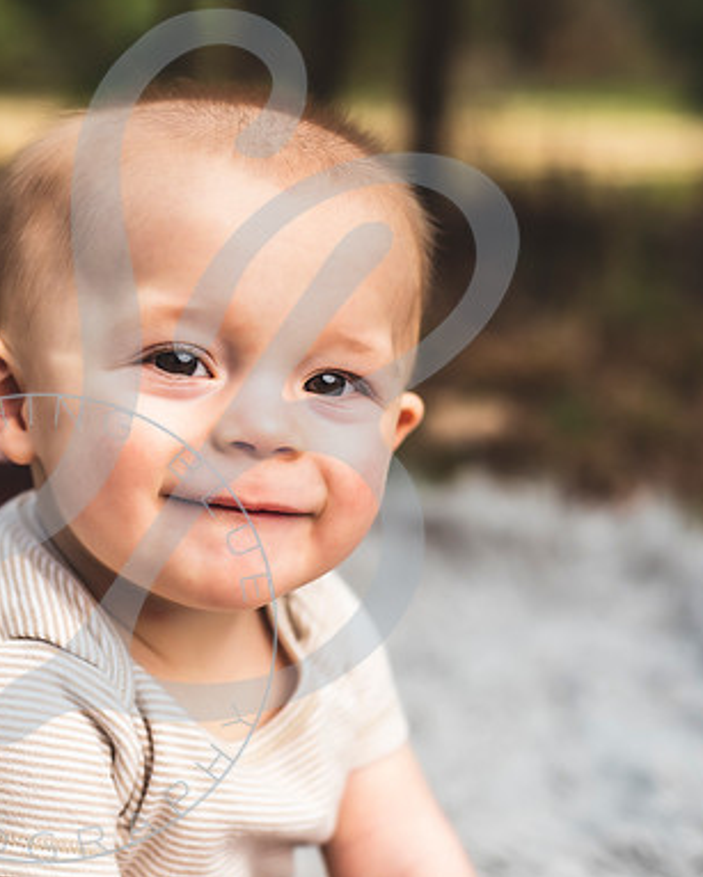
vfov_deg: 26.7
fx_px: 1844
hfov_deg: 21.4
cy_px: 436
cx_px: 156
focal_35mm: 71
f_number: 2.8
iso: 100
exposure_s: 1/1600
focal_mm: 50
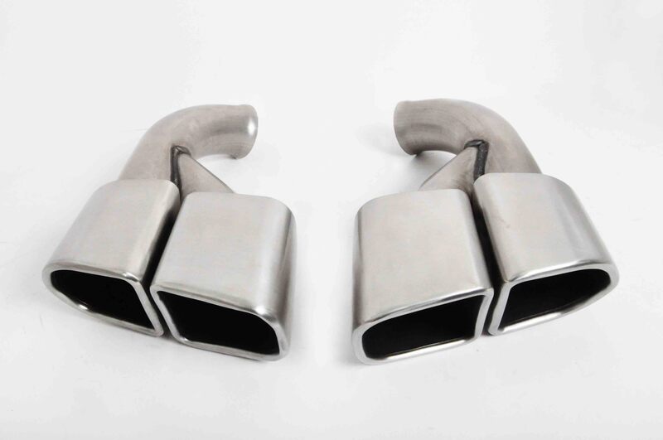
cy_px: 220
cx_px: 332
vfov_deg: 39.9
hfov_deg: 57.3
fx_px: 607
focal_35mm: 33
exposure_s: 1/200
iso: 3200
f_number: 20
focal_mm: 22
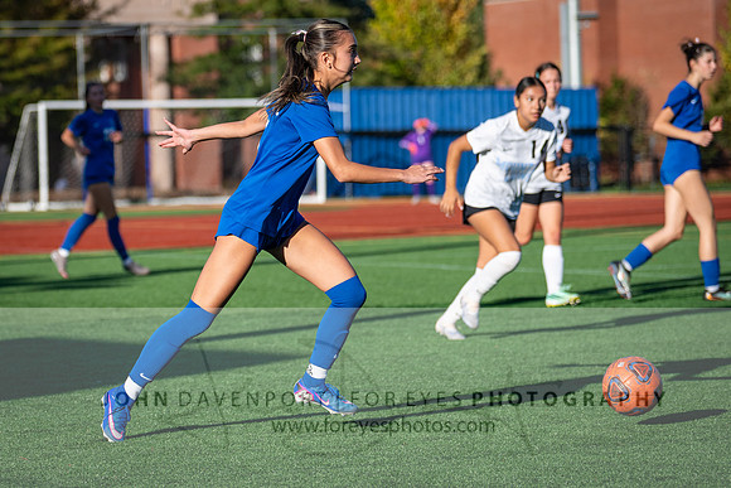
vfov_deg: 8.0
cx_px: 116
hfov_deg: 11.9
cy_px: 225
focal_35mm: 172
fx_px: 3491
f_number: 2.8
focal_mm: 102
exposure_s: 1/2000
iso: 180
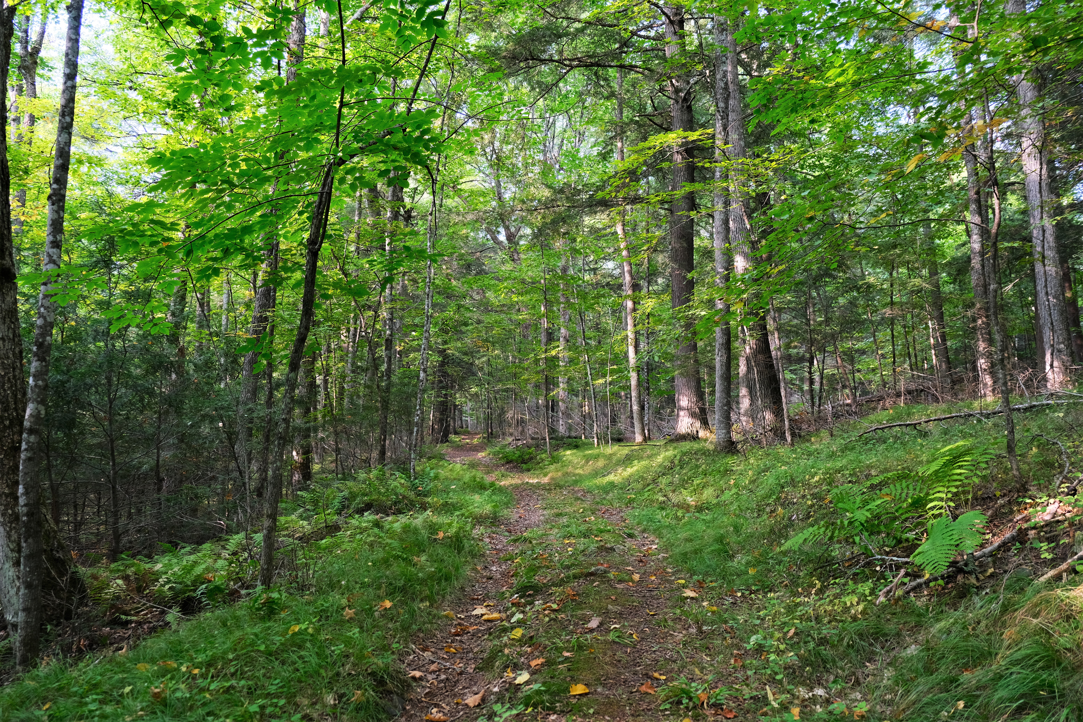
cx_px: 542
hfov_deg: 67.4
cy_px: 361
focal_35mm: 27
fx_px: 812
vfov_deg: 47.9
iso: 320
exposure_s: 1/90
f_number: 3.2
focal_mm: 18
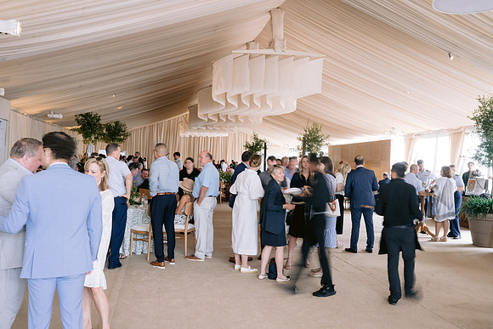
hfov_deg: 54.4
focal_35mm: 35
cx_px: 246
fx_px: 479
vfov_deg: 37.9
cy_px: 164
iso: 320
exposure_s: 1/5
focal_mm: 35
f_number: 11
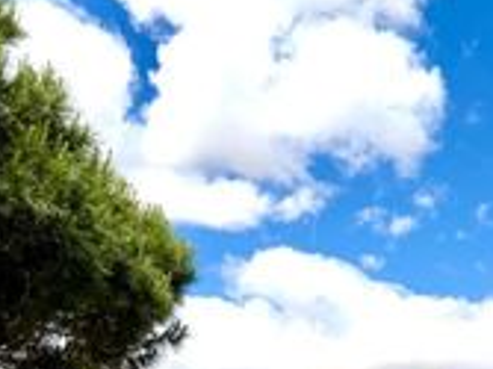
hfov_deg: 25.2
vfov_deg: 18.8
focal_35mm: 72
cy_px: 494
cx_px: 534
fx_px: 1025
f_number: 1.78
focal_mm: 6.76
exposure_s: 1/10309
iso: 80
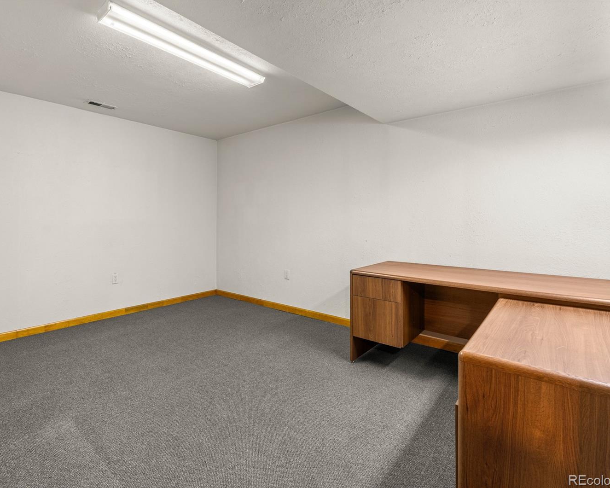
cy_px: 244
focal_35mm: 17
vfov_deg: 77.0
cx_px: 275
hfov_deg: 89.4
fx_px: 307
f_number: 10
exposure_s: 2
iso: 200
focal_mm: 10
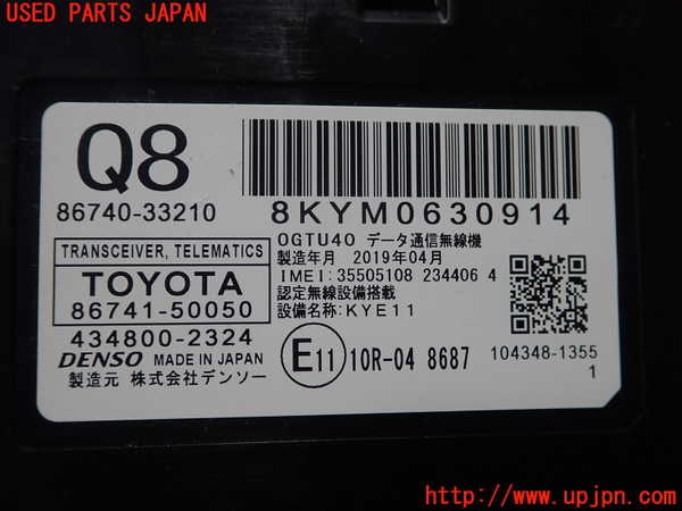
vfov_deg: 46.8
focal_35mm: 30
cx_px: 341
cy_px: 256
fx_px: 591
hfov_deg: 60.0
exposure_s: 1/125
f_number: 2.3
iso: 160
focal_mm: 5.5
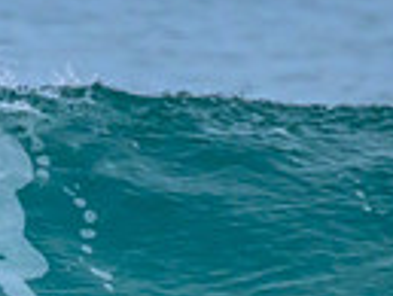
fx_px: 53966
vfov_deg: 0.3
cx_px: -71
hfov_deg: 0.4
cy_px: 486
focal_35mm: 4749
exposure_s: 1/2000
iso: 1600
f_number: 11
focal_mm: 800
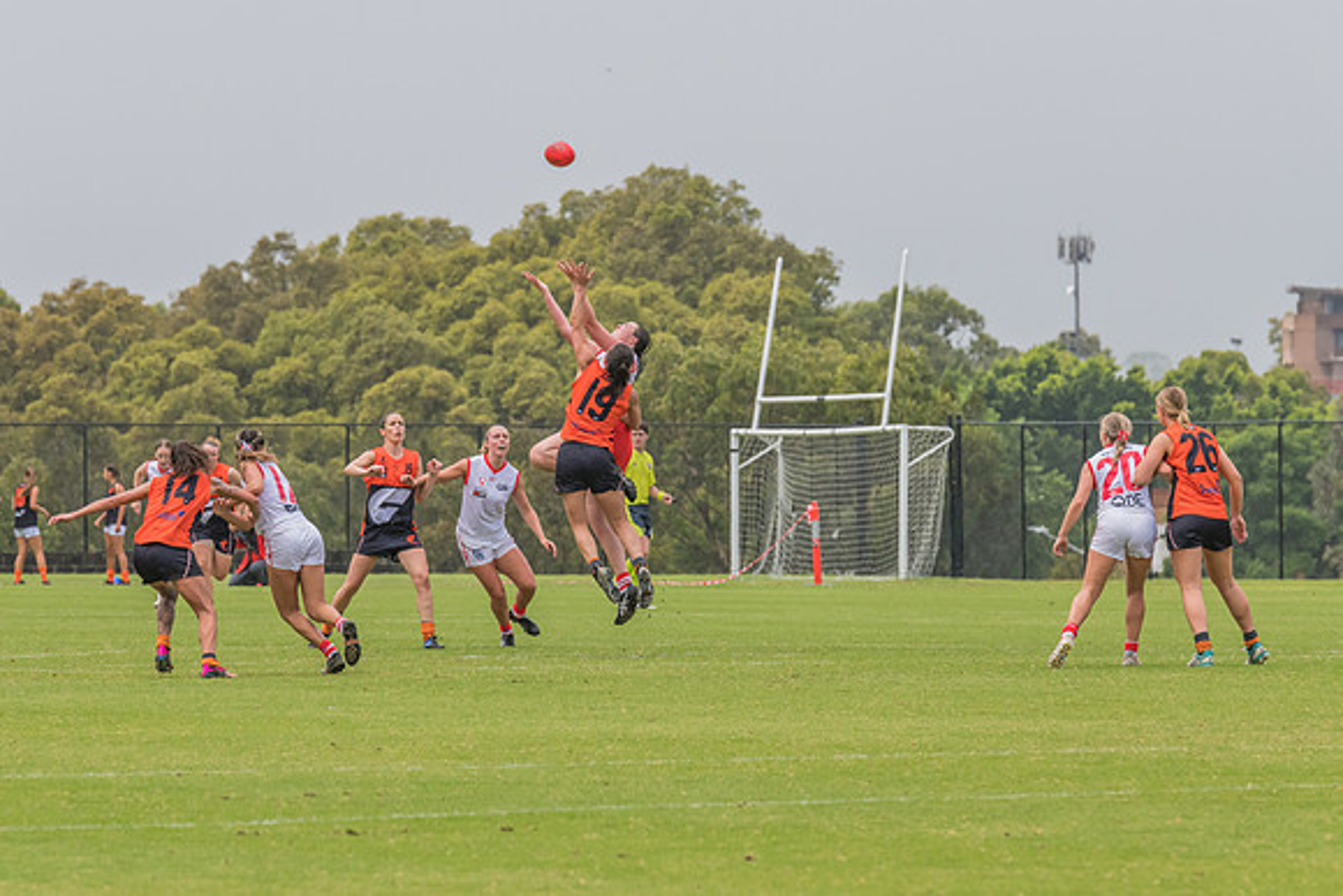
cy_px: 416
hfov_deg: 5.8
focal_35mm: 356
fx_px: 13275
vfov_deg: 3.9
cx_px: 633
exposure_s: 1/1250
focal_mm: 300
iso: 800
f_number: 10
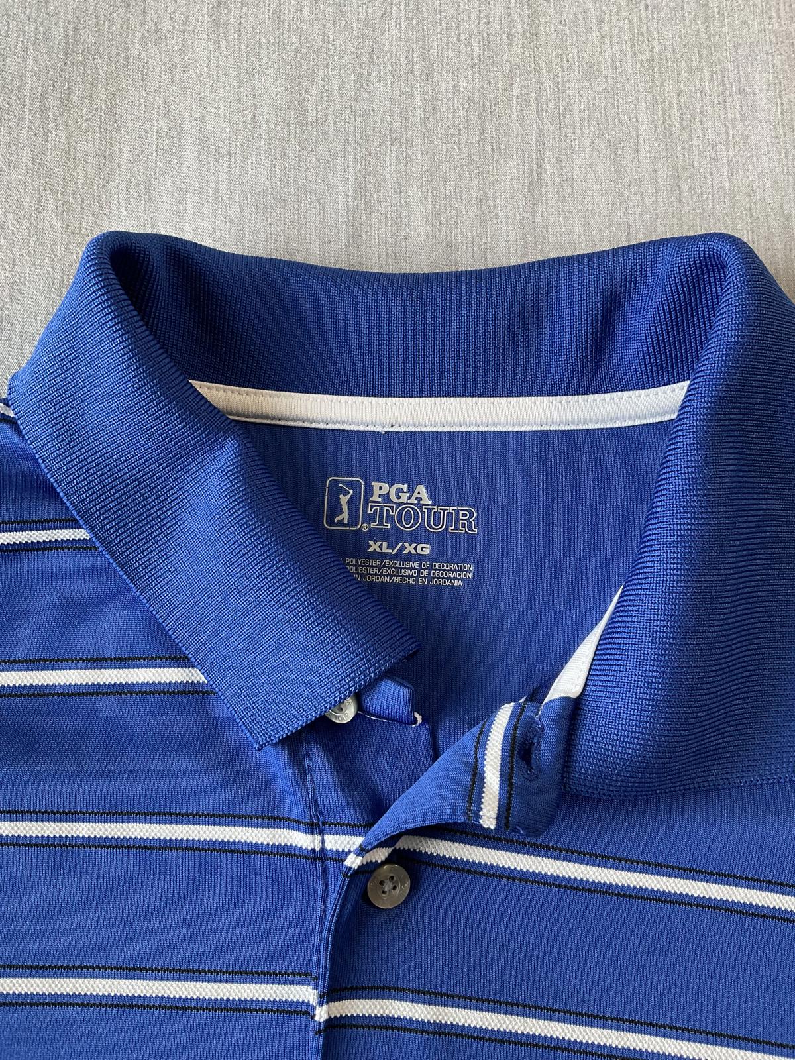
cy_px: 530
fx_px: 888
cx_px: 398
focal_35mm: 29
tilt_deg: -59.2
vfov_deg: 61.7
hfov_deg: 48.2
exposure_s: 1/50
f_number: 1.8
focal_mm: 3
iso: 50
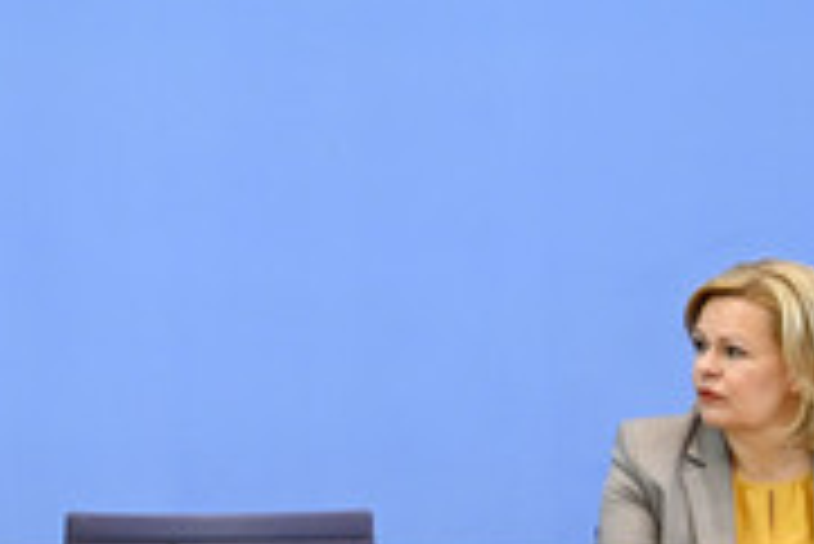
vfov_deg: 15.7
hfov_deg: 23.1
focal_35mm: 87
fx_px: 1969
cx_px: 209
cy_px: 265
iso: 4000
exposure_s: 1/640
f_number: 5.6
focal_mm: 35
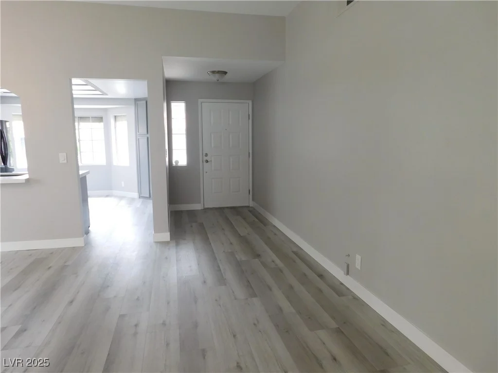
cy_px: 186
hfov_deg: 73.9
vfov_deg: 58.9
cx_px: 249
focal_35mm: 23
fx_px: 331
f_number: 3
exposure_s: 1/30
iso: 125
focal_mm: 4
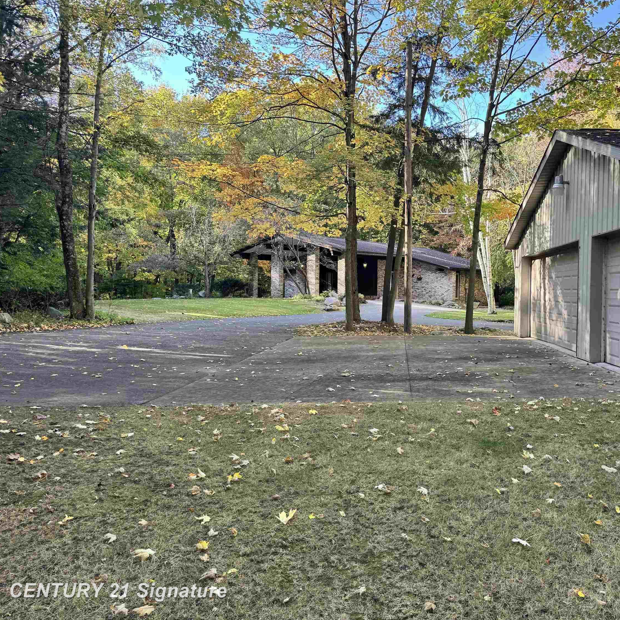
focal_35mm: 29
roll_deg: -0.5
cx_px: 408
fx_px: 588
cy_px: 305
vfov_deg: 55.6
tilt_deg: -1.5
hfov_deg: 54.6
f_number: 1.78
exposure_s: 1/174
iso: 80
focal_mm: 6.76
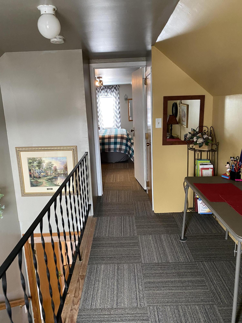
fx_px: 242
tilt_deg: -11.1
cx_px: 121
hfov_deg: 53.1
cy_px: 162
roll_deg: +2.8
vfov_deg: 67.3
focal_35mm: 26
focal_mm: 4.25
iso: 320
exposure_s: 1/60
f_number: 1.8
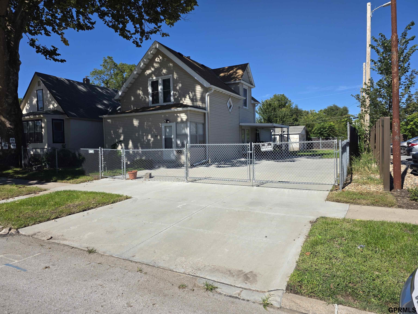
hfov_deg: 73.9
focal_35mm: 23
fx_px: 278
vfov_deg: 58.9
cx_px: 209
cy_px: 157
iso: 80
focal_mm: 6.3
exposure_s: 1/6809
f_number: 1.7
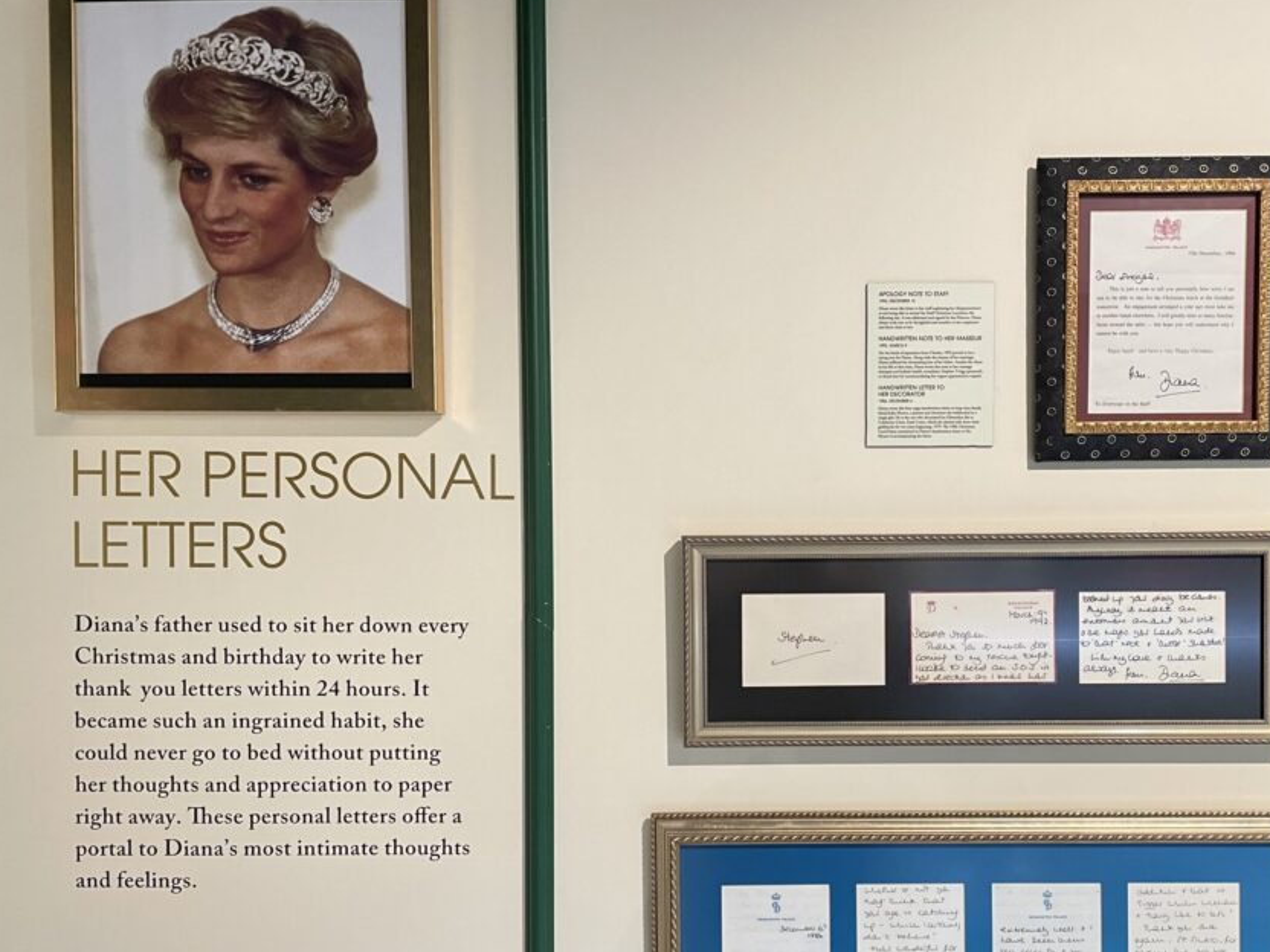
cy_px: 575
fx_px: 1174
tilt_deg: -1.6
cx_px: 774
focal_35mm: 32
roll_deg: +0.3
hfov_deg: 56.3
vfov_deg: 43.9
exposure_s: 1/60
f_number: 1.6
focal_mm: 4.2
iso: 125
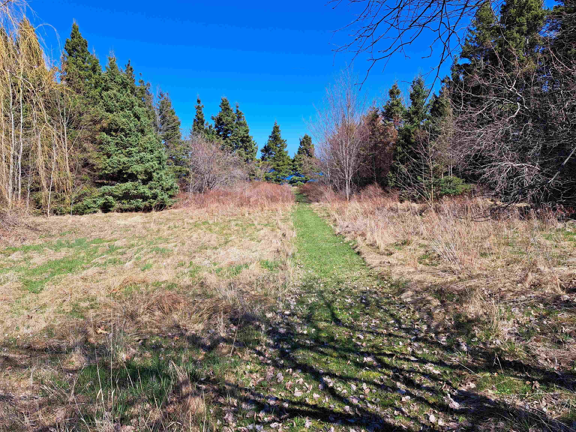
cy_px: 216
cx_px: 288
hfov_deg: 71.6
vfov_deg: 56.8
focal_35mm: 24
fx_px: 399
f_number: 1.8
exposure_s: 1/851
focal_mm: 5.23
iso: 50
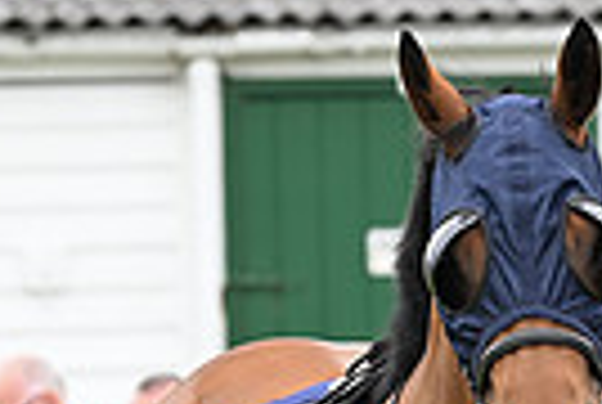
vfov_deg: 1.9
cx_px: 966
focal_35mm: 735
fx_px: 12318
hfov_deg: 2.8
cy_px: 801
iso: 640
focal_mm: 170
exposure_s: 1/640
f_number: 5.6
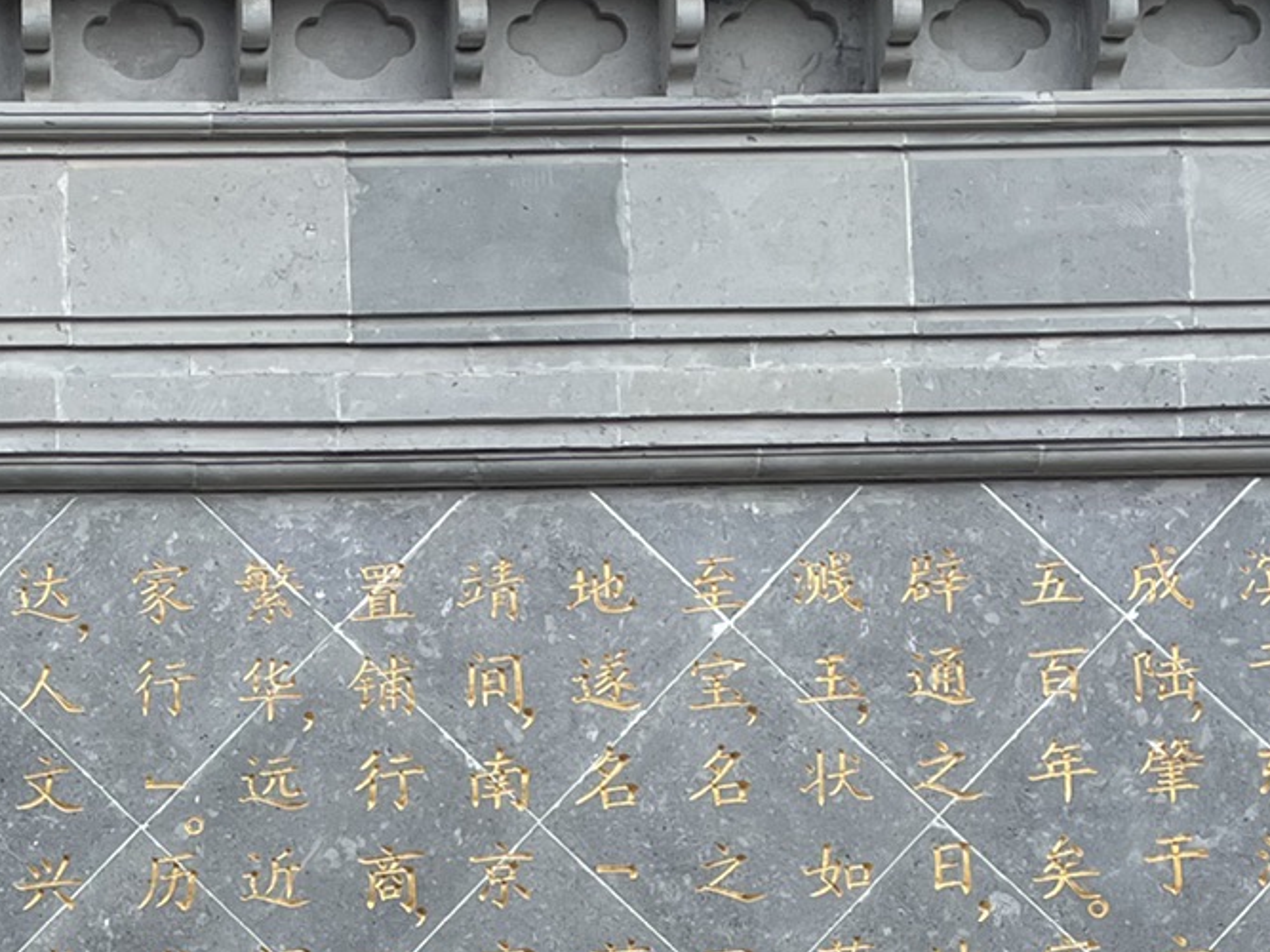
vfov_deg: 18.5
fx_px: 2861
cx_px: 158
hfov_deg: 24.4
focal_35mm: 78
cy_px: 899
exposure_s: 1/690
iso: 32
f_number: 1.6
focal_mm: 4.2
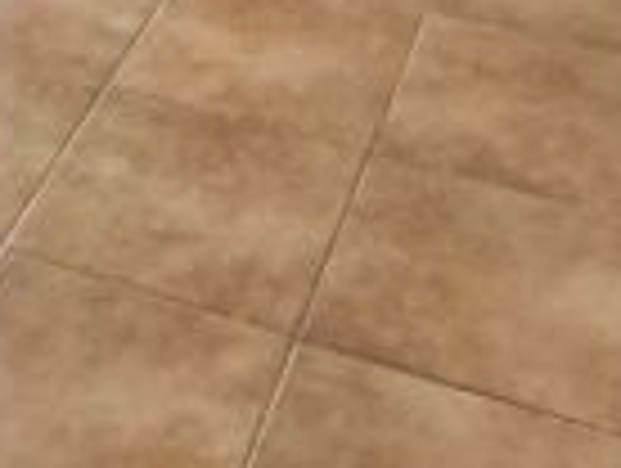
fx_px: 1995
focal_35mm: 111
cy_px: -850
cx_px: -58
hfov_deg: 17.1
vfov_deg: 10.4
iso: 160
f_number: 2.2
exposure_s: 1/50
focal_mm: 1.91
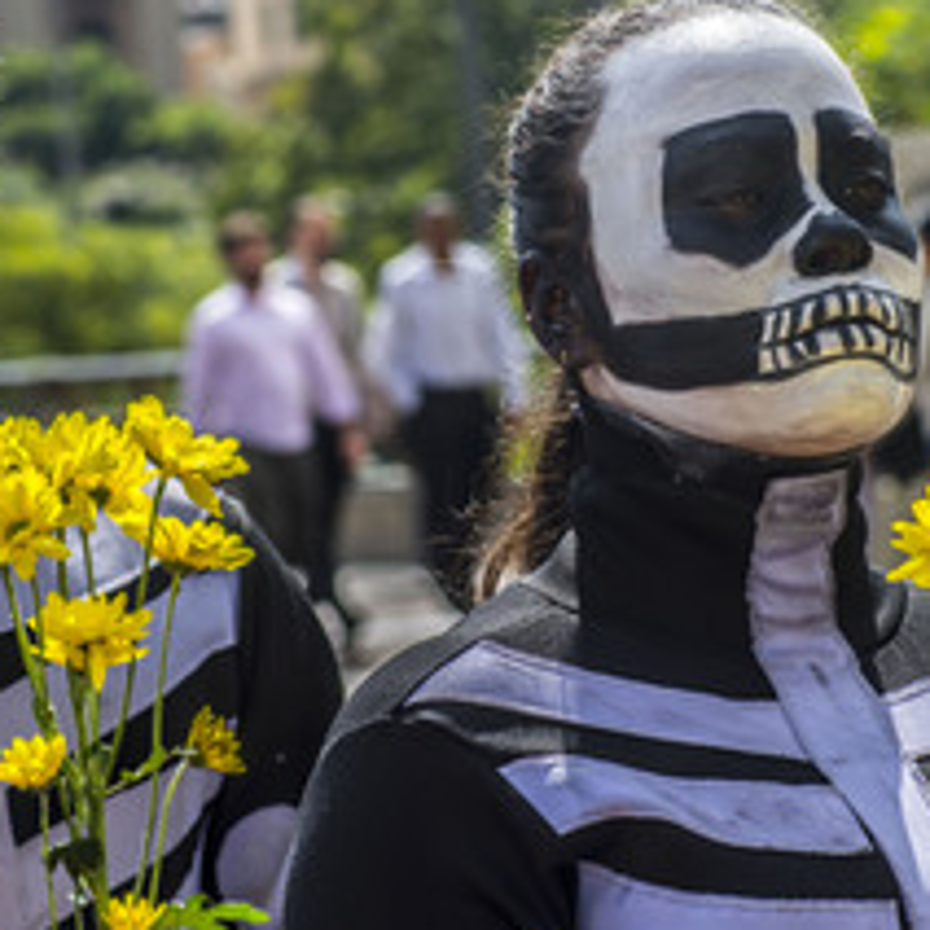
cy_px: 421
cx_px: 608
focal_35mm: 190
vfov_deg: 9.2
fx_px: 5775
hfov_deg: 9.2
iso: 100
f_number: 9
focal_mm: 105
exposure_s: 1/320
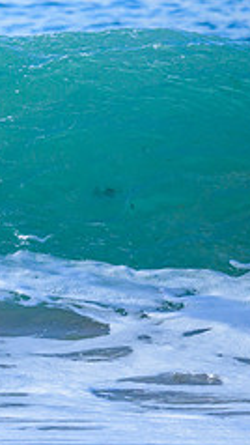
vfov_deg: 0.9
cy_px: 106
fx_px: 29017
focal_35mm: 2464
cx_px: -284
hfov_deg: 0.5
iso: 400
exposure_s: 1/2000
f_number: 6.3
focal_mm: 800
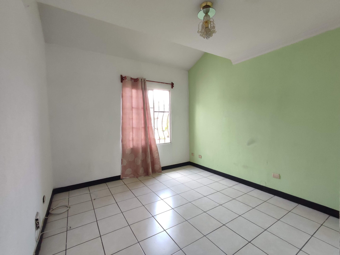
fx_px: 157
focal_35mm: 16
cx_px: 170
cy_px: 128
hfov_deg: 94.5
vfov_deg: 78.2
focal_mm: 1.65
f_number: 2.2
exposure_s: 1/100
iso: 234
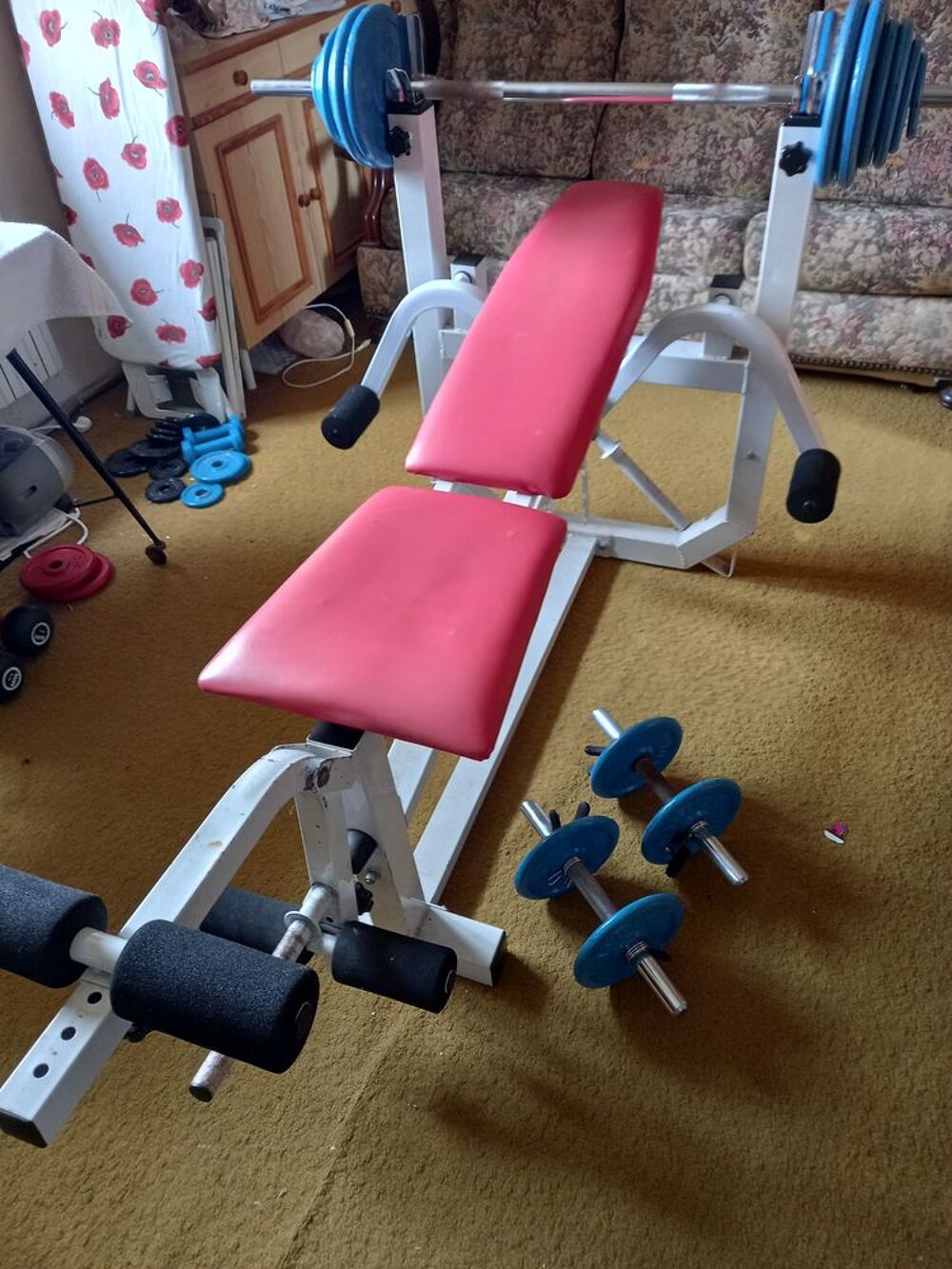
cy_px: 634
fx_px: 917
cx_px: 476
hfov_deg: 54.9
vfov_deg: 69.4
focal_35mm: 25
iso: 200
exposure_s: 1/33
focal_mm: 4.6
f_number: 2
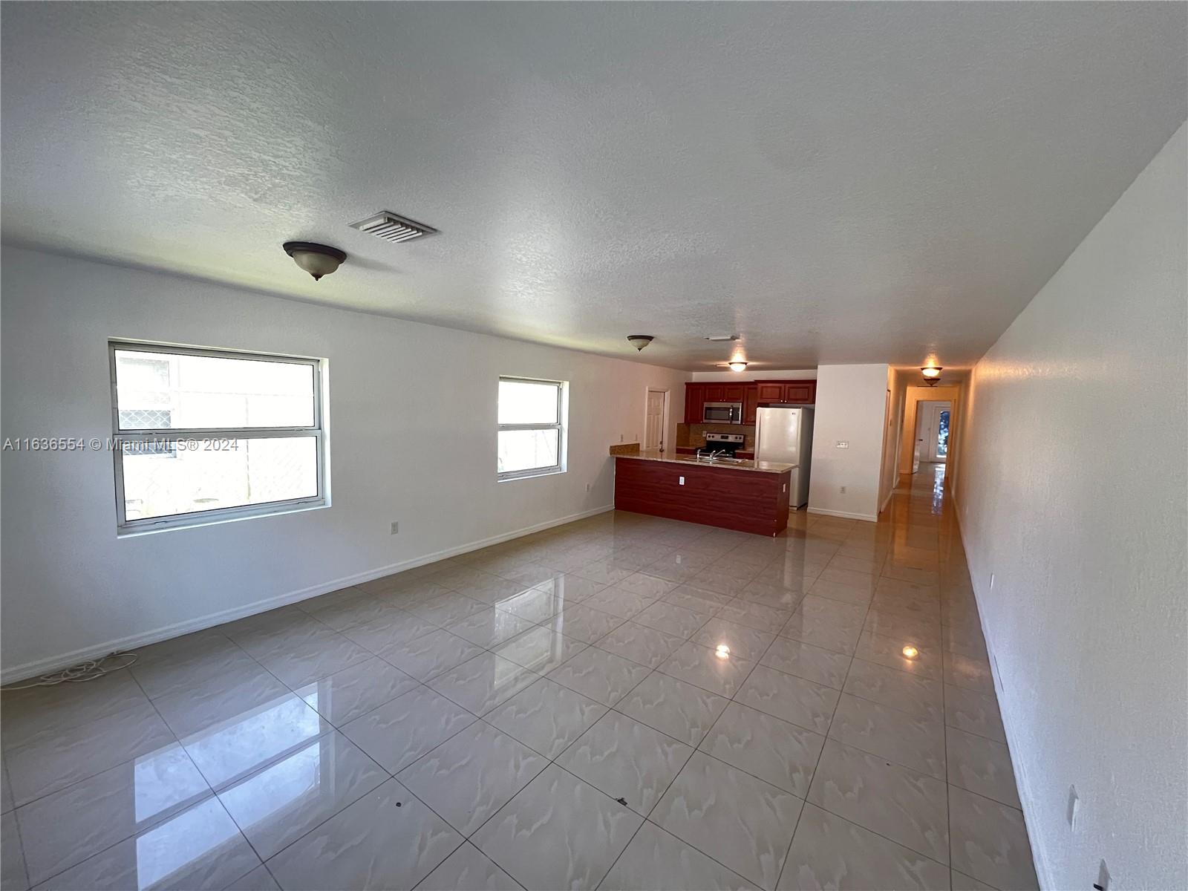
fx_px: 446
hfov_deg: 106.2
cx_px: 594
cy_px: 446
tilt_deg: -4.6
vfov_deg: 89.9
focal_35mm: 13
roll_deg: -1.8
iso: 400
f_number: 1.8
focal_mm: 1.57
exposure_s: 1/60
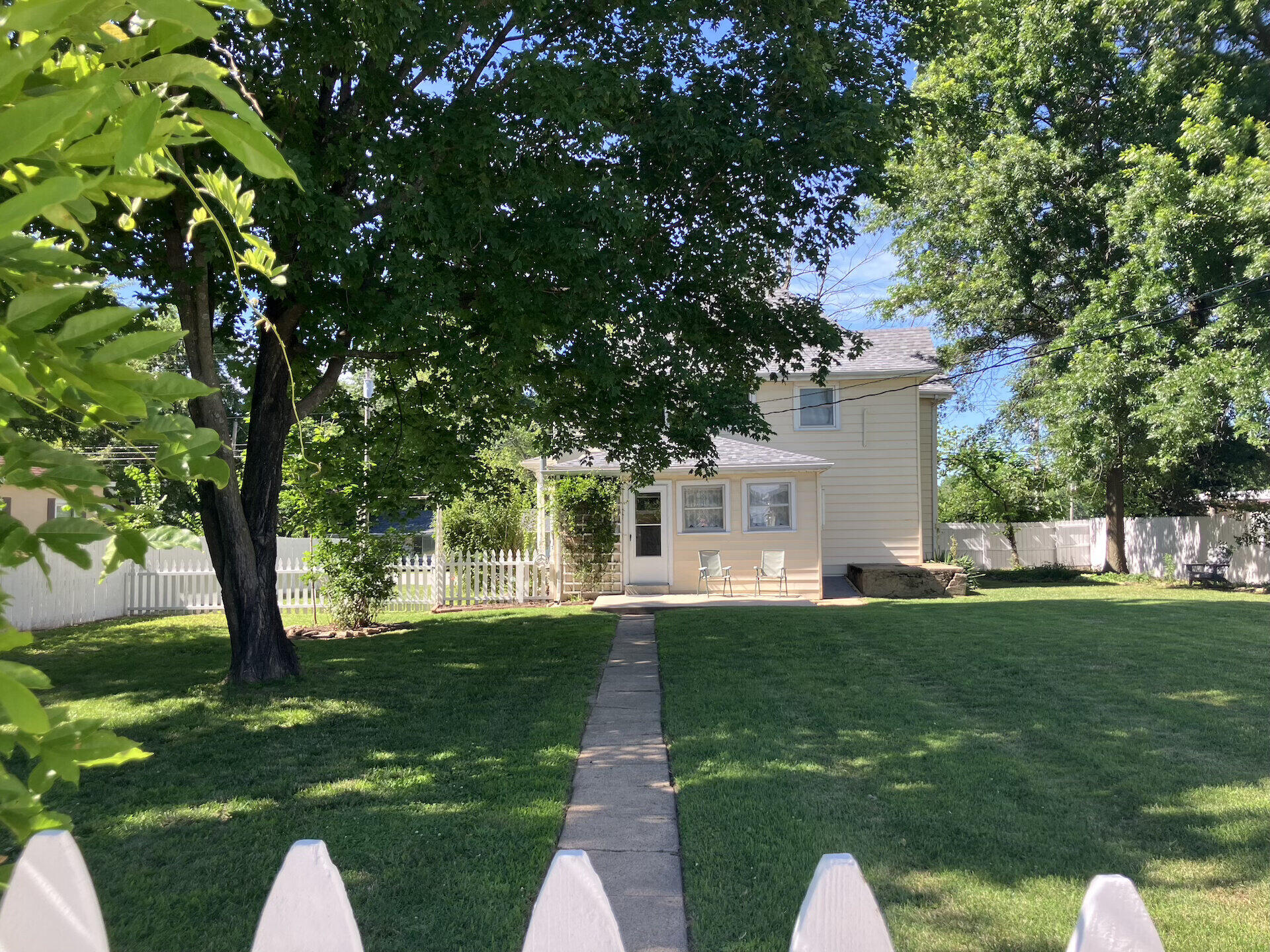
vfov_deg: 49.7
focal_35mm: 28
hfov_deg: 63.4
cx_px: 635
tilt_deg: +3.8
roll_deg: +0.8
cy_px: 476
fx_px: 1027
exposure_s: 1/362
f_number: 1.8
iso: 32
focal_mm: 3.99
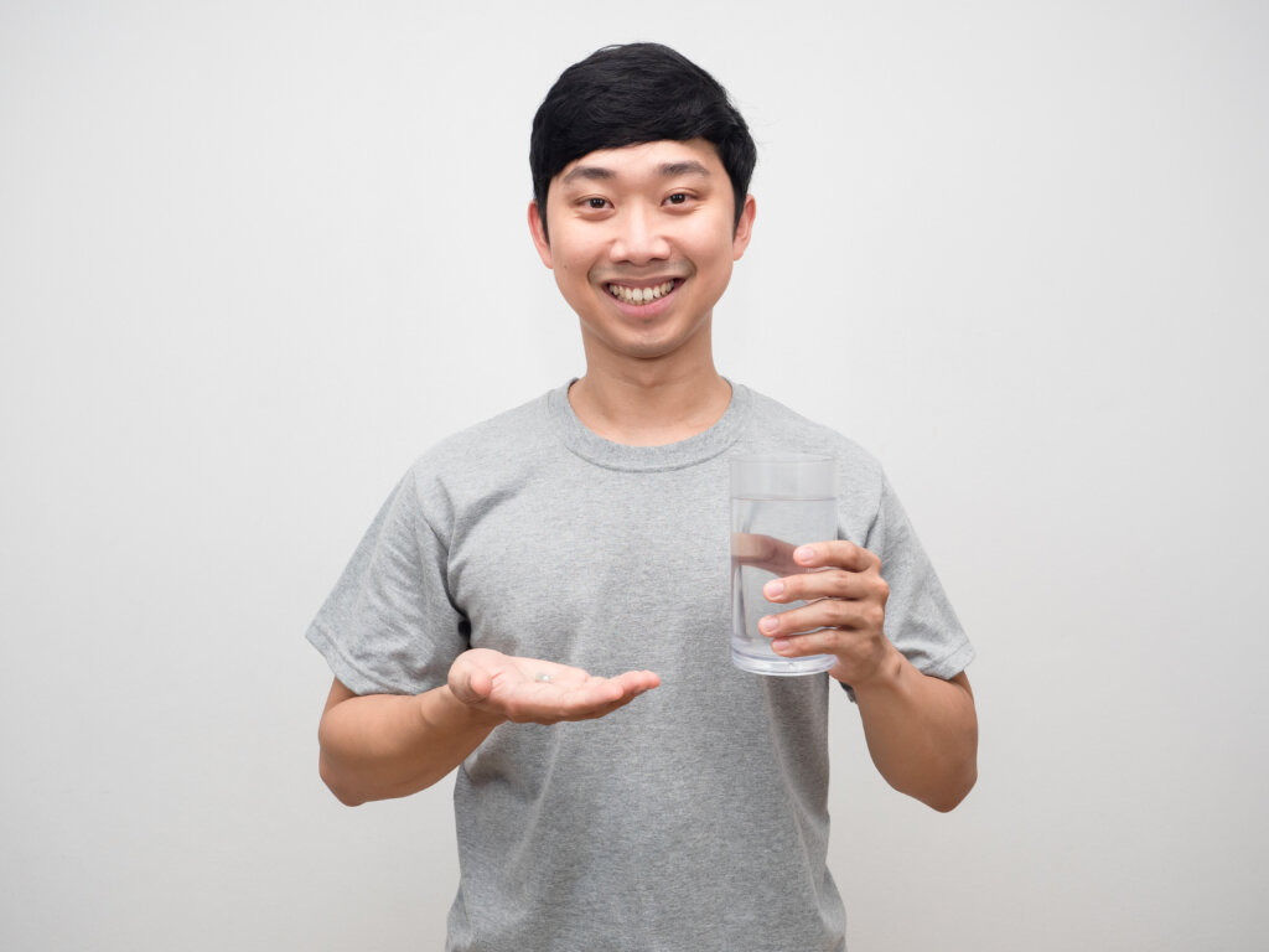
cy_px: 476
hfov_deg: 54.0
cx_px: 634
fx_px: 1246
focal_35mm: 34
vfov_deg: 41.8
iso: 200
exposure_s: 1/125
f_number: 4
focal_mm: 17
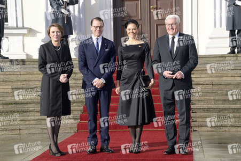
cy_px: 80
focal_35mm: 100
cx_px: 120
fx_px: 669
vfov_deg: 13.7
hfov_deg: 20.4
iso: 400
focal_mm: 100
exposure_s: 1/200
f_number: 13
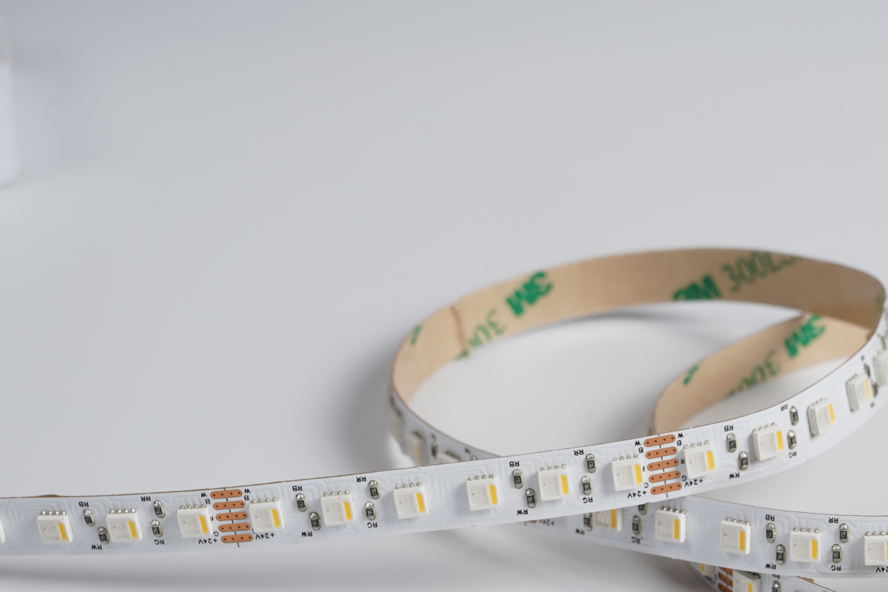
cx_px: 822
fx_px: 3034
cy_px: 530
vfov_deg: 11.1
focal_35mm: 123
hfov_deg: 16.4
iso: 100
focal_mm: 60
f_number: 13
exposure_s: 1/125
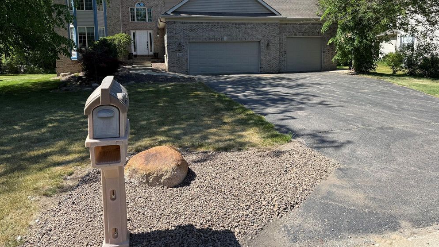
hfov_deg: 69.9
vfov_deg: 42.6
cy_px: 92
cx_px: 219
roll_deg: +0.6
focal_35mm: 27
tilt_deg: -5.3
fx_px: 314
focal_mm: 6.76
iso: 80
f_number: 1.78
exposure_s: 1/2299
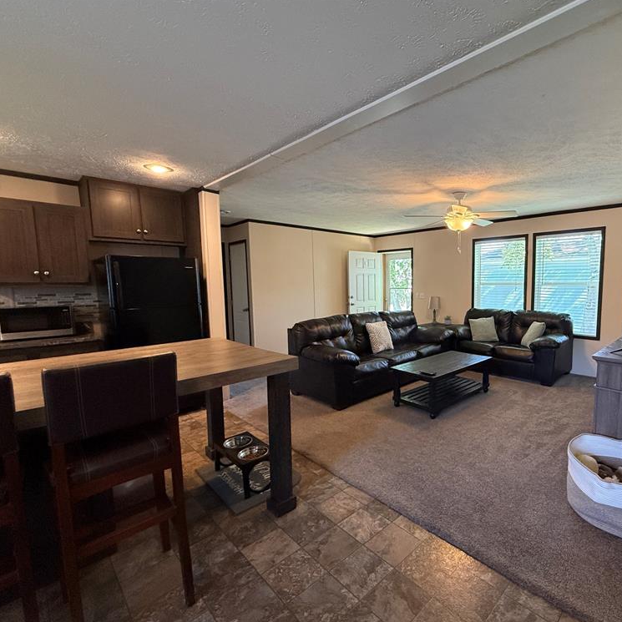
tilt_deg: -5.9
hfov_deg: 81.9
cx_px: 401
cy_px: 316
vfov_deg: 84.0
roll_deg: -0.1
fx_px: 346
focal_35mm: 17
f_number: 2.2
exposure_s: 1/120
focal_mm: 2.22
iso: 500
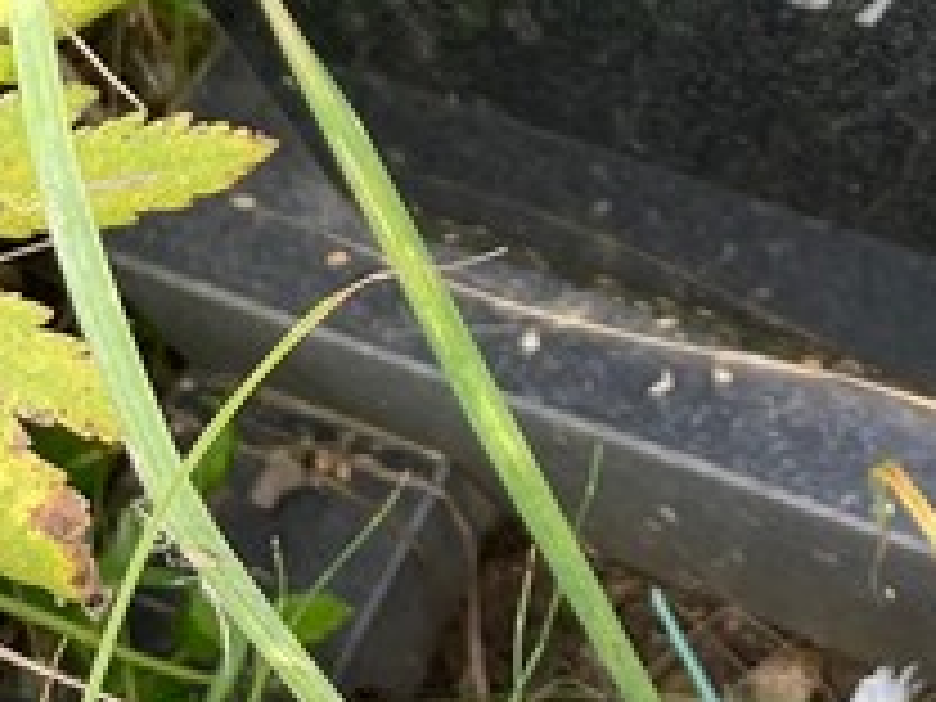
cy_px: -342
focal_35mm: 100
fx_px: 2704
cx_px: 1179
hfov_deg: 18.4
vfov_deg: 13.9
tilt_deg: -54.6
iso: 40
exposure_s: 1/121
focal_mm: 4.2
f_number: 1.6
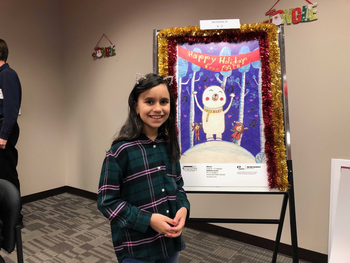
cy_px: 132
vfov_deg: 49.7
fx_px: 283
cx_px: 175
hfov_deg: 63.4
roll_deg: +0.9
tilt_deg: -7.2
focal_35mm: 28
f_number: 1.8
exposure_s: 1/15
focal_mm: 3.99
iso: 50
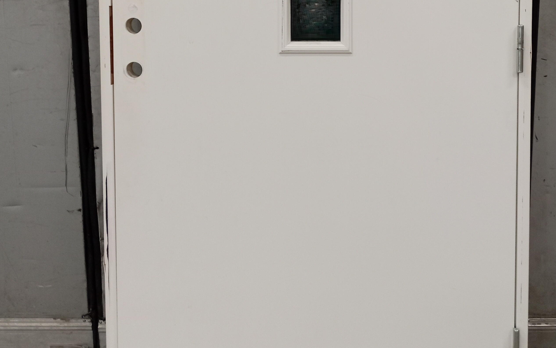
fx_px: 697
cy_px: 30
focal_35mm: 46
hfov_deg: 43.3
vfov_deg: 27.0
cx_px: 322
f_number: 1.8
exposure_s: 1/25
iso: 691
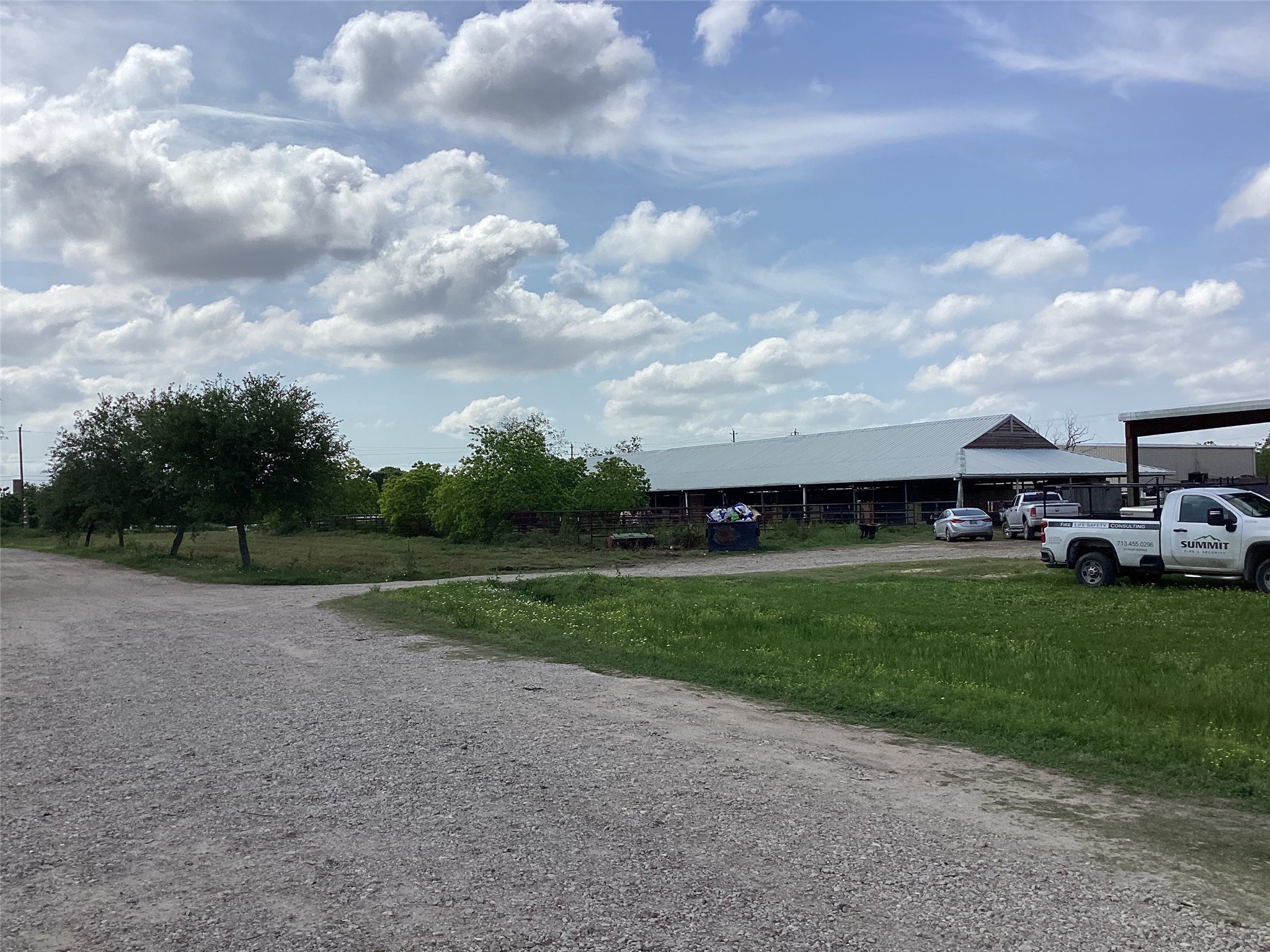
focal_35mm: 31
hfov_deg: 58.4
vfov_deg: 45.4
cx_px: 635
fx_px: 1137
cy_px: 476
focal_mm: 3.3
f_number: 2.4
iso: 25
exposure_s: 1/2915
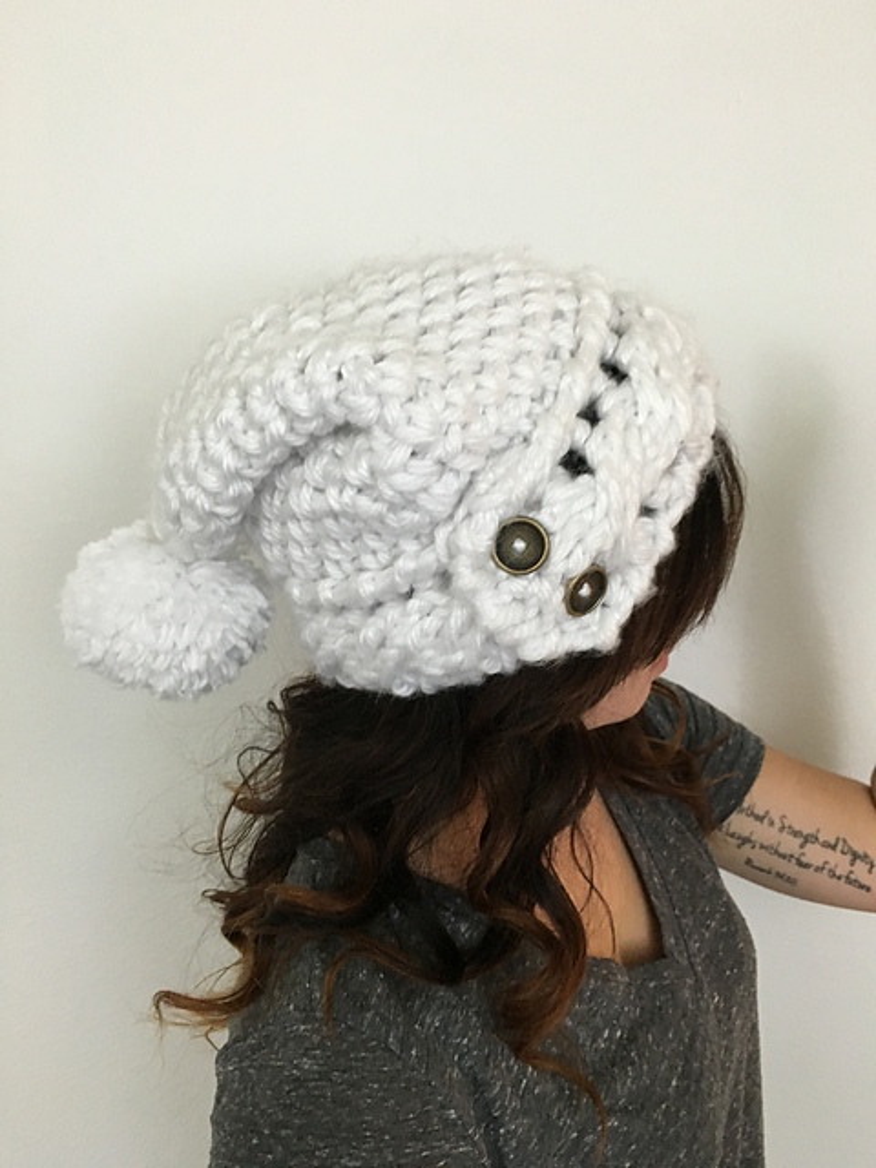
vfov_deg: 61.7
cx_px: 438
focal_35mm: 29
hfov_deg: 48.2
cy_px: 584
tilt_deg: -8.7
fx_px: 979
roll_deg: -2.0
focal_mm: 4.15
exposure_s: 1/30
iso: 160
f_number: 2.2
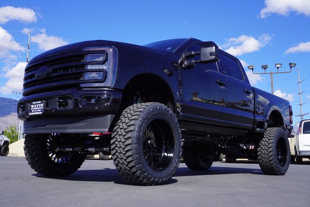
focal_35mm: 39
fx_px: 332
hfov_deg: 50.0
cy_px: 102
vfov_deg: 34.7
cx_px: 153
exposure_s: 1/125
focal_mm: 25
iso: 100
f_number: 10
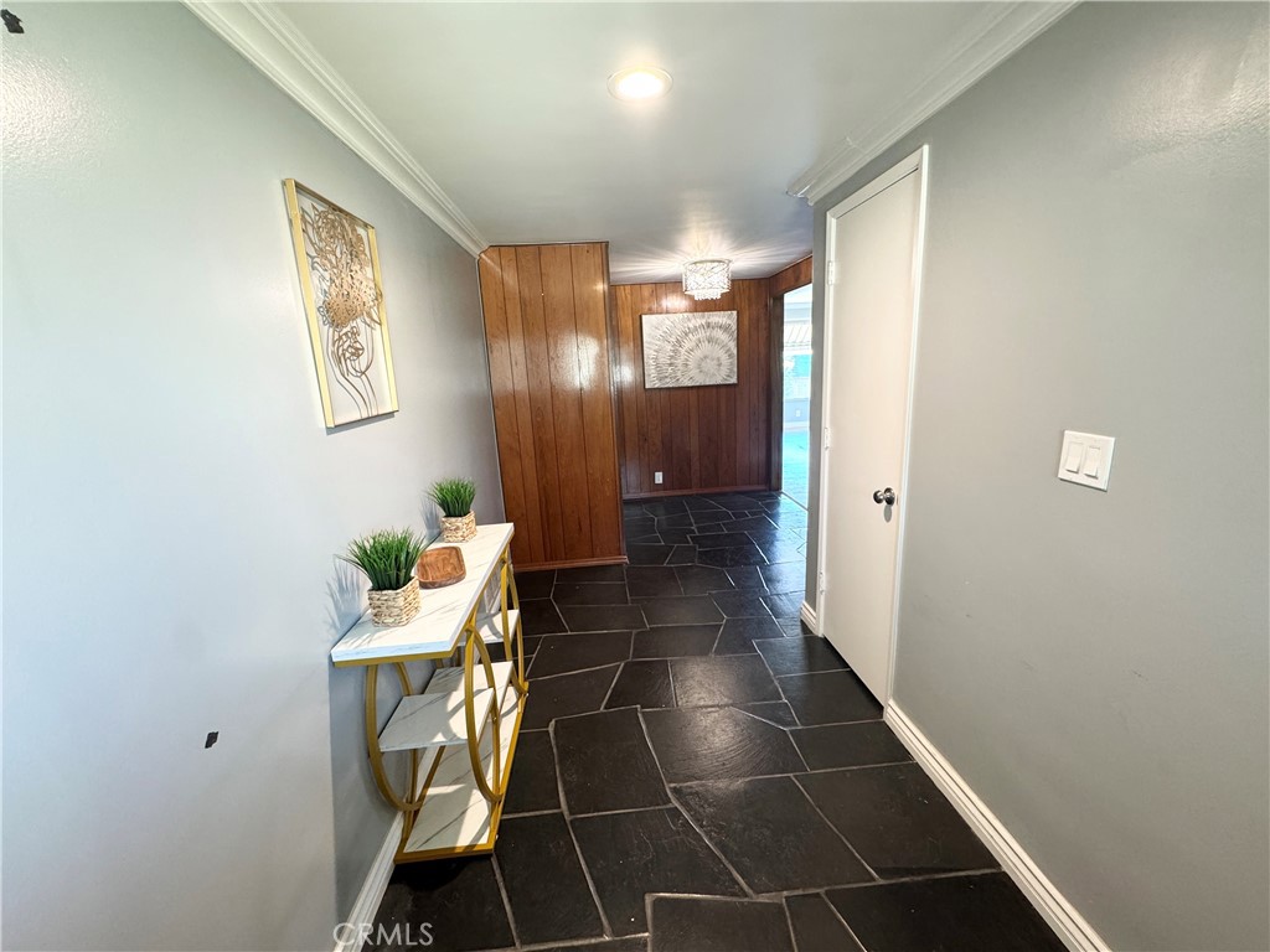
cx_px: 635
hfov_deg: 102.1
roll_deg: +3.4
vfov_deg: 85.7
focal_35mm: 14
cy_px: 476
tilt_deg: -13.5
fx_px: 514
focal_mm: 2.22
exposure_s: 1/60
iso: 250
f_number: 2.2
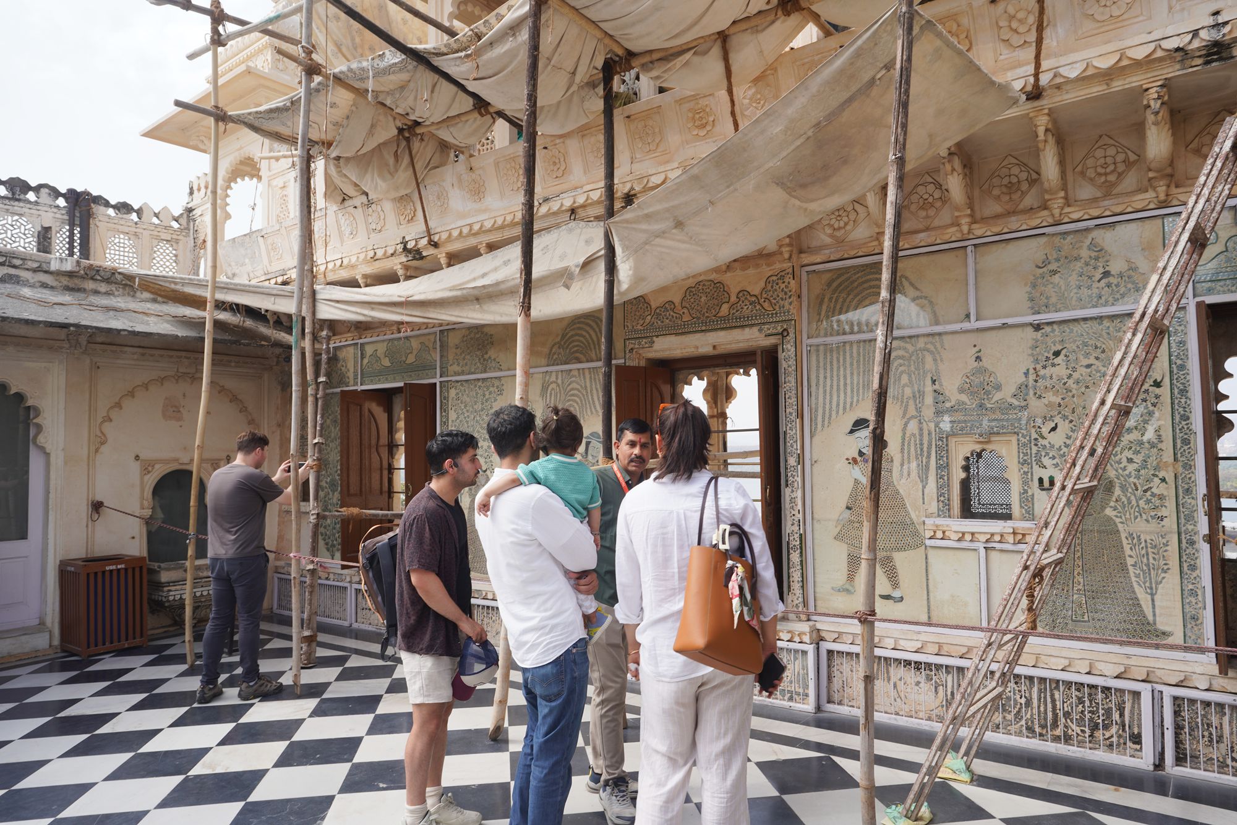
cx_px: 618
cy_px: 412
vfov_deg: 53.1
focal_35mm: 24
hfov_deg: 73.7
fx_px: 825
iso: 100
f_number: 10
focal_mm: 24
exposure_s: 1/100
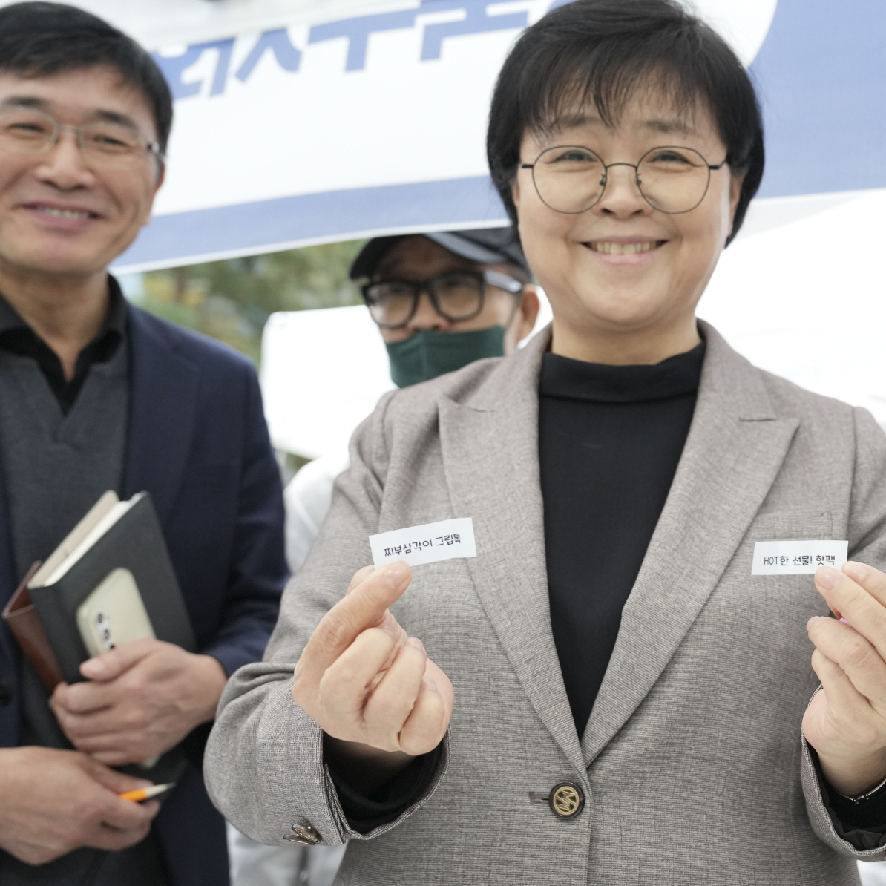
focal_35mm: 41
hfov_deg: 40.1
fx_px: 1187
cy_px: 443
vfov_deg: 40.9
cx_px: 632
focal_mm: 32
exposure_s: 1/160
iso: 1600
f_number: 4
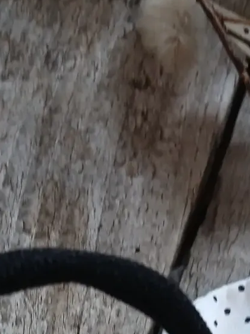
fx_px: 867
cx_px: 113
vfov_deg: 19.0
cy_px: 505
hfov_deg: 16.4
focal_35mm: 90
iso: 64
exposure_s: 1/50
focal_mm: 3.98
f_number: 1.8
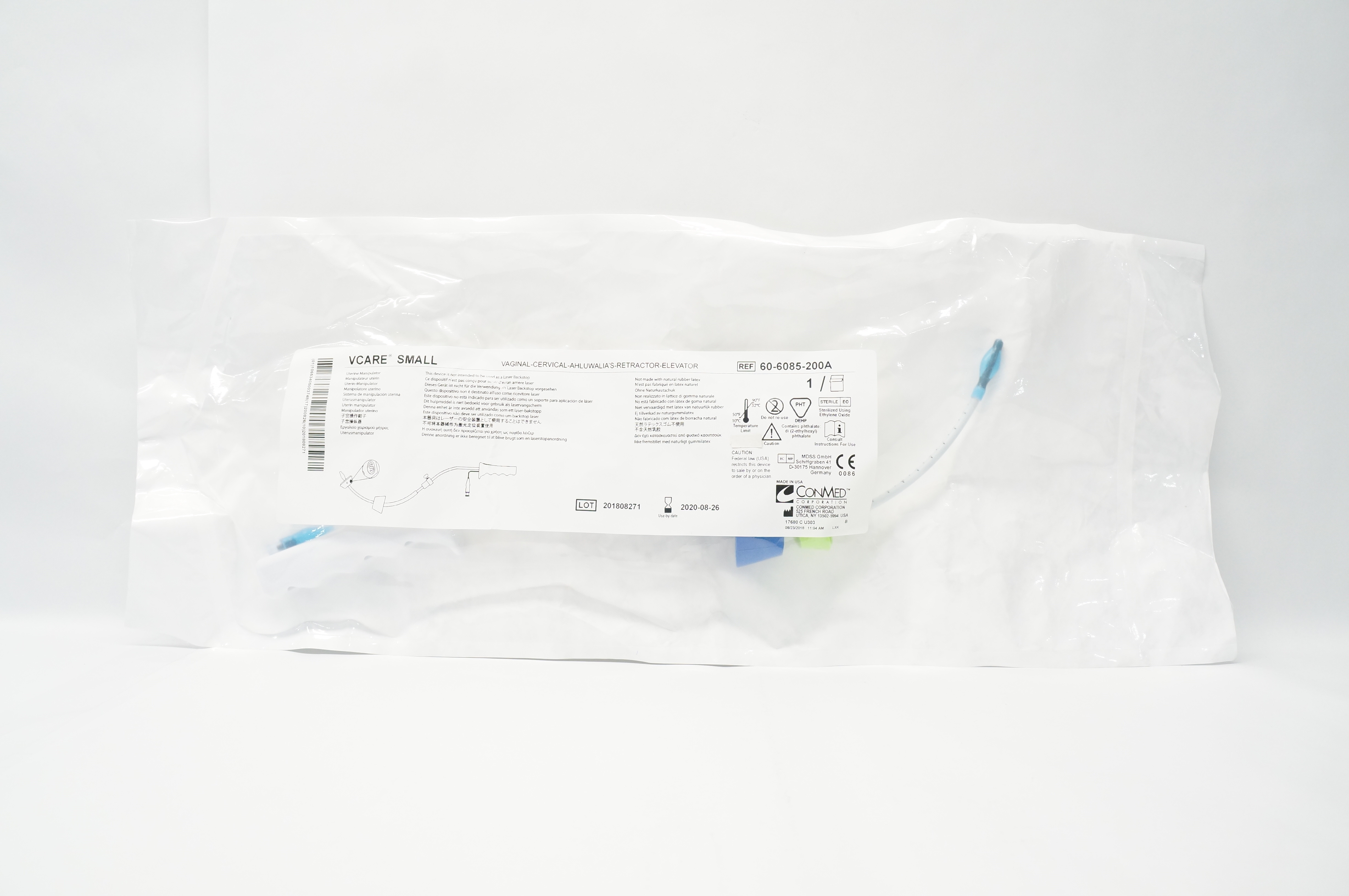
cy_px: 448
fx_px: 1011
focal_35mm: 27
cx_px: 674
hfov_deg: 67.4
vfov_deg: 47.8
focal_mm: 18
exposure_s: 1/80
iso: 800
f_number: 5.6
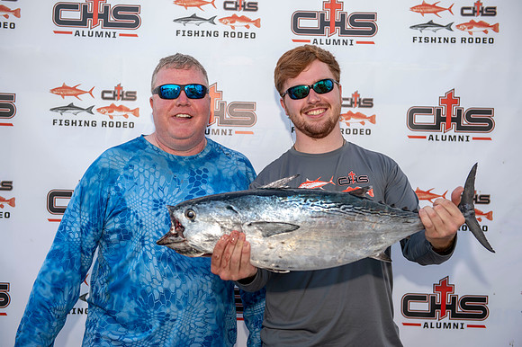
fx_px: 797
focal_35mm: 55
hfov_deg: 36.3
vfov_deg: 24.6
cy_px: 174
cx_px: 261
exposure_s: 1/100
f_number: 4
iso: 50
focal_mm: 55
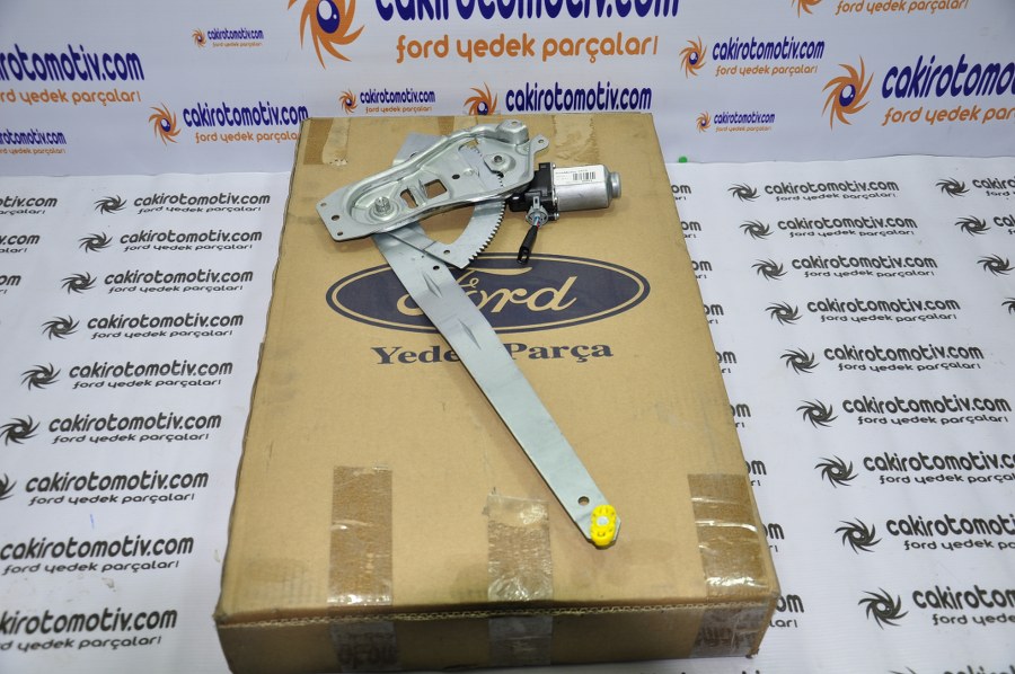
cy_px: 337
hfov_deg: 51.3
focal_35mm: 38
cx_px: 508
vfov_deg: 35.4
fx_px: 1056
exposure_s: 1/60
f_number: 4.5
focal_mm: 25
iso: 200
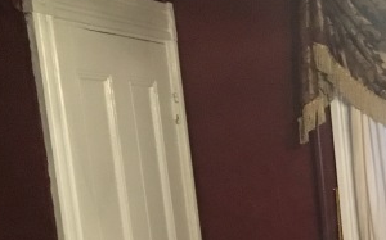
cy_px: 453
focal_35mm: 105
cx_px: 642
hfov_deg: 17.1
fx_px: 1104
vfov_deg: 11.4
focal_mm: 4.15
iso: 200
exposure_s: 1/15
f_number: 2.2
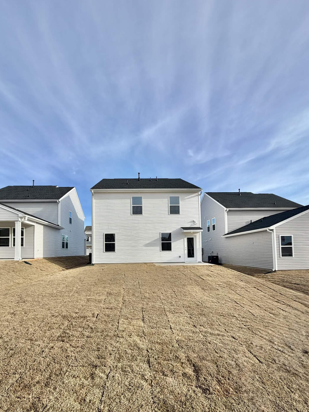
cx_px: 141
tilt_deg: +4.6
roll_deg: +0.8
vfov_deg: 90.0
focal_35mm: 17
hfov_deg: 74.6
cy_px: 244
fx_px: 202
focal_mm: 2.22
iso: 25
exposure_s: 1/770
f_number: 2.2
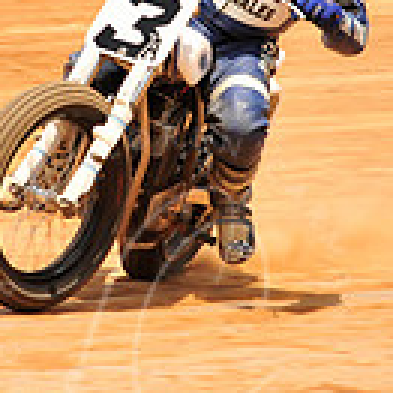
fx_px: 9646
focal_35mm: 751
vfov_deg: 2.3
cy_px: 30
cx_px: 171
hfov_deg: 2.3
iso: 200
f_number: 9
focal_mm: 200
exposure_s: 1/400
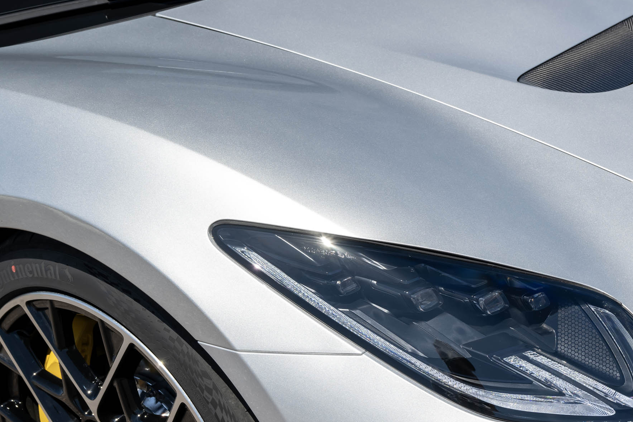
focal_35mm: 77
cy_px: 374
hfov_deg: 26.1
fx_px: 1354
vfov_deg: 17.5
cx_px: 449
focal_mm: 42
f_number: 8
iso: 100
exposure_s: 1/160
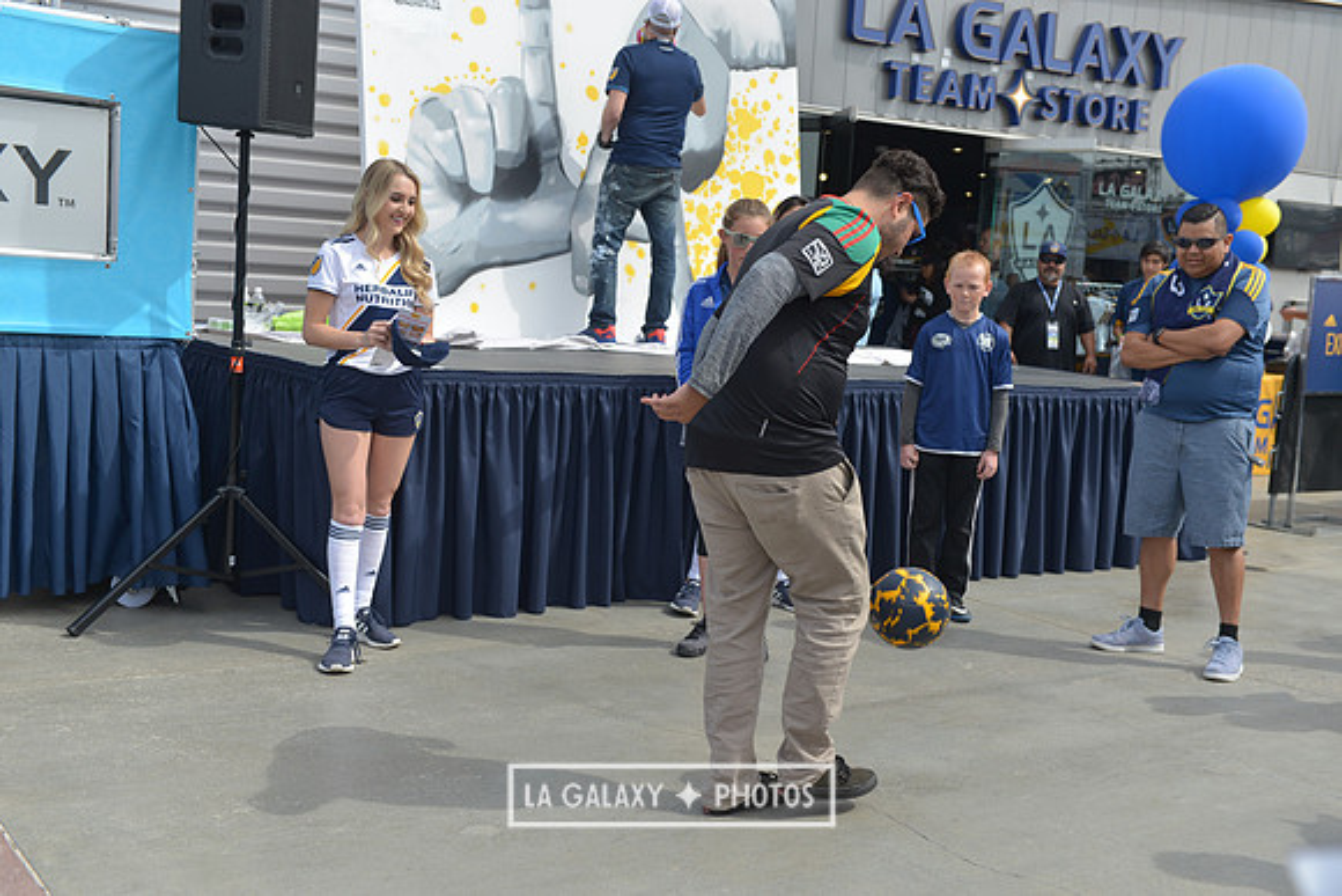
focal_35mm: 42
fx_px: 1566
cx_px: 671
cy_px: 448
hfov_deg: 46.4
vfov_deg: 31.9
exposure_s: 1/1000
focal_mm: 42
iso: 200
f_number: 5
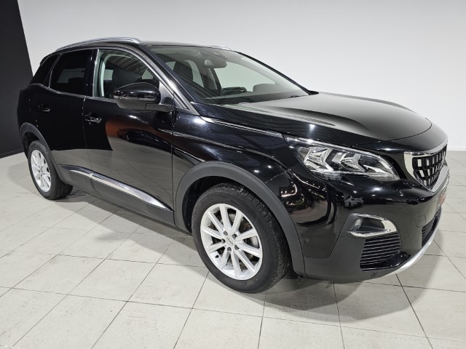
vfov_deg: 58.9
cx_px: 233
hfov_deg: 73.9
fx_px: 310
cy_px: 174
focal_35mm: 23
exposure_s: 1/100
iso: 160
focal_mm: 6.3
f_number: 1.7
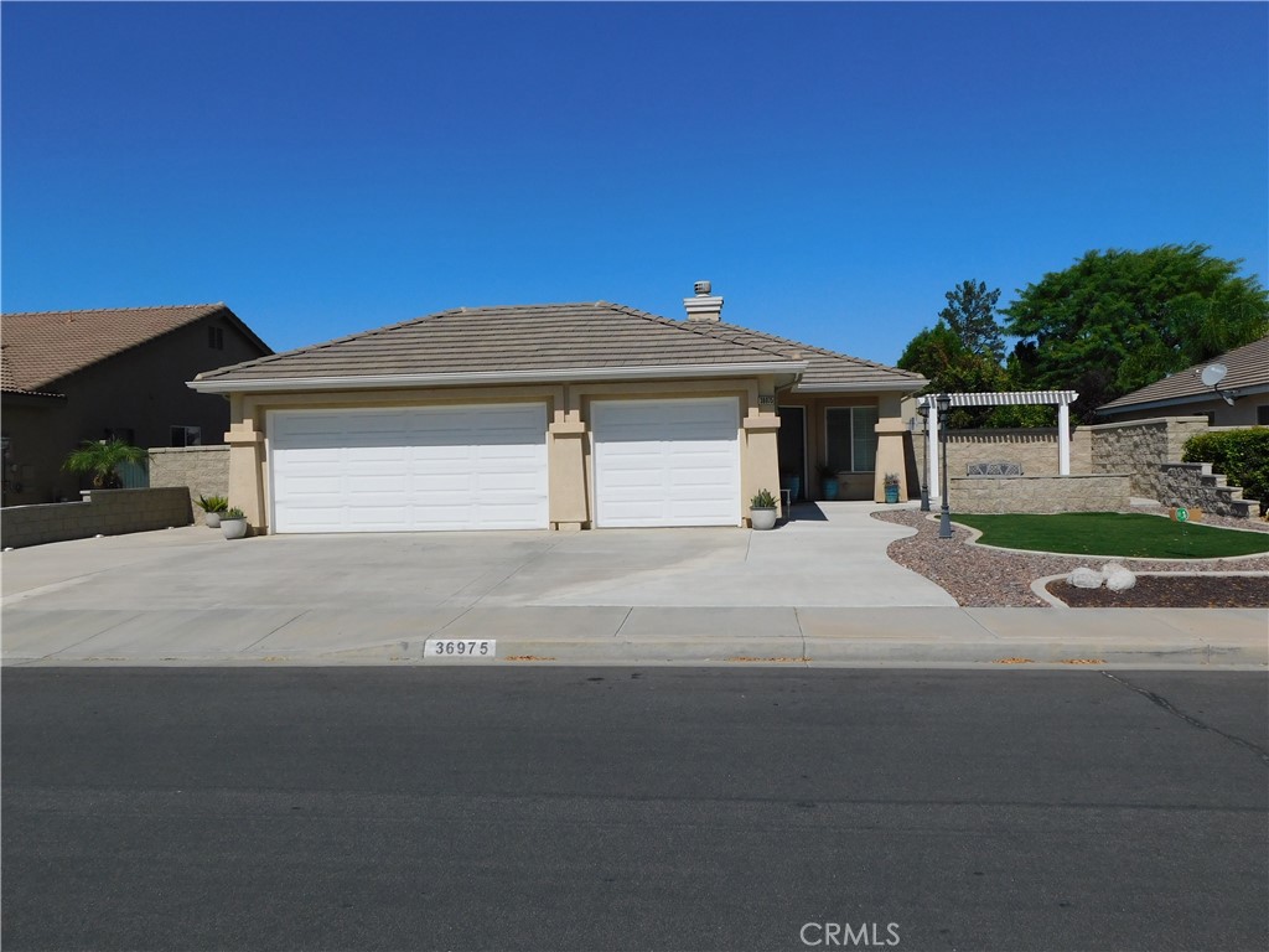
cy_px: 476
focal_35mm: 30
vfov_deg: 46.8
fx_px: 1100
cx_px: 634
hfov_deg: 60.0
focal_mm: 5.3
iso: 125
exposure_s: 1/1000
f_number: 6.4
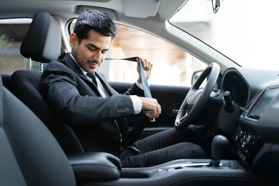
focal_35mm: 35
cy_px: 93
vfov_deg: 37.9
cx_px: 140
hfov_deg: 54.4
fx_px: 271
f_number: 1.8
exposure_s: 1/125
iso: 200
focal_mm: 35
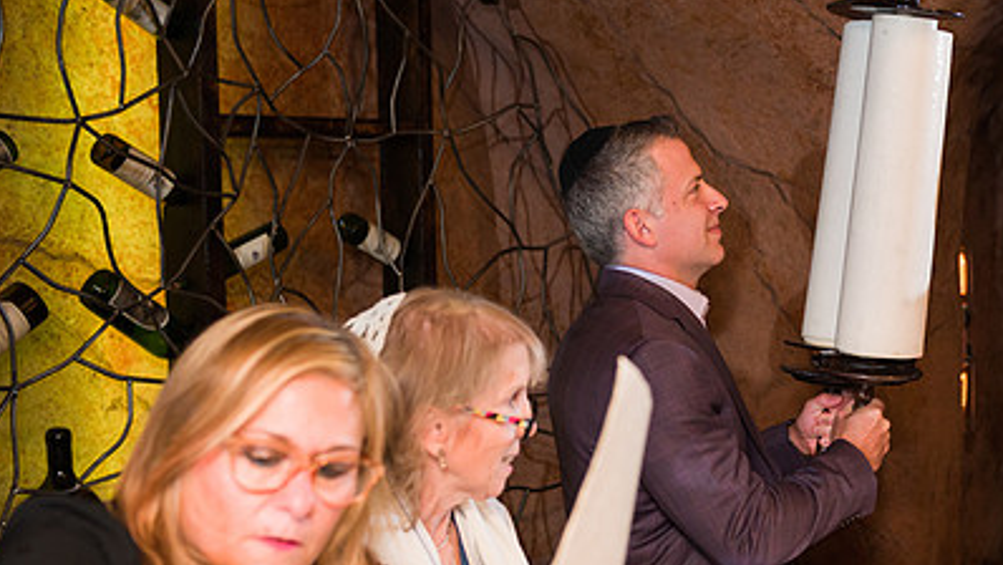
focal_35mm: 58
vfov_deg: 20.7
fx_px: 1543
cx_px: 697
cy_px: 320
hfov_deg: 35.5
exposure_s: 1/200
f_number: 4
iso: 1250
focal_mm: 35
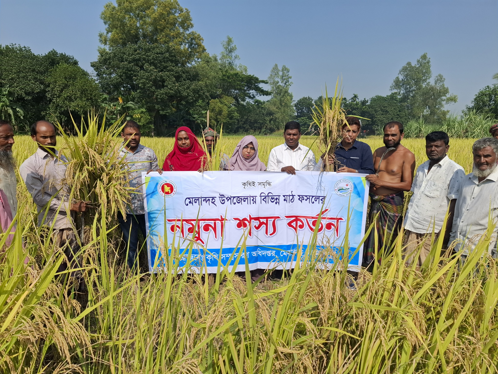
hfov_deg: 73.9
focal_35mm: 23
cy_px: 187
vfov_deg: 58.9
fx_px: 331
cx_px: 249
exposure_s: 1/2703
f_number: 1.8
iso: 50
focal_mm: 5.54
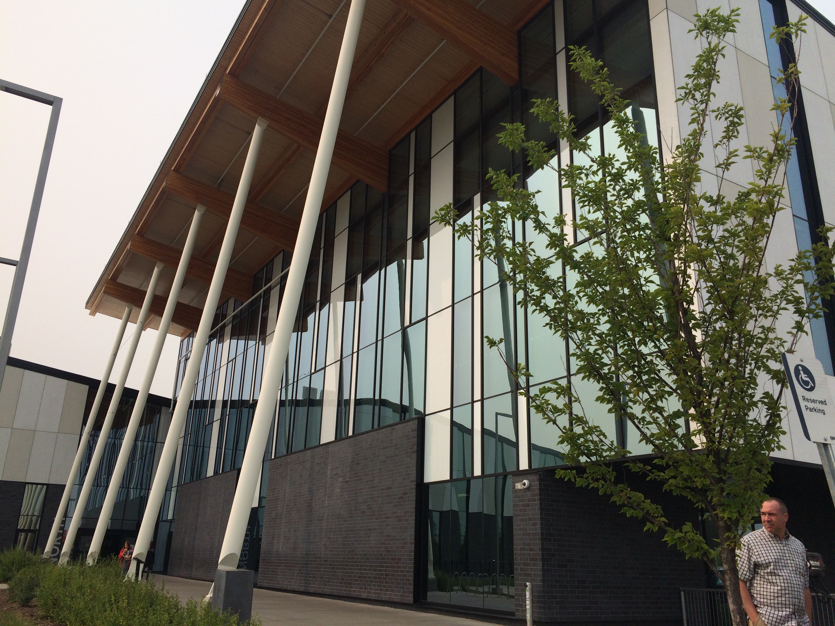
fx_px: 700
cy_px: 313
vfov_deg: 48.2
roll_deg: -1.5
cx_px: 418
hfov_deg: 61.7
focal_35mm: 29
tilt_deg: +20.2
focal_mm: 4.15
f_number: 2.2
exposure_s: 1/2740
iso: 32
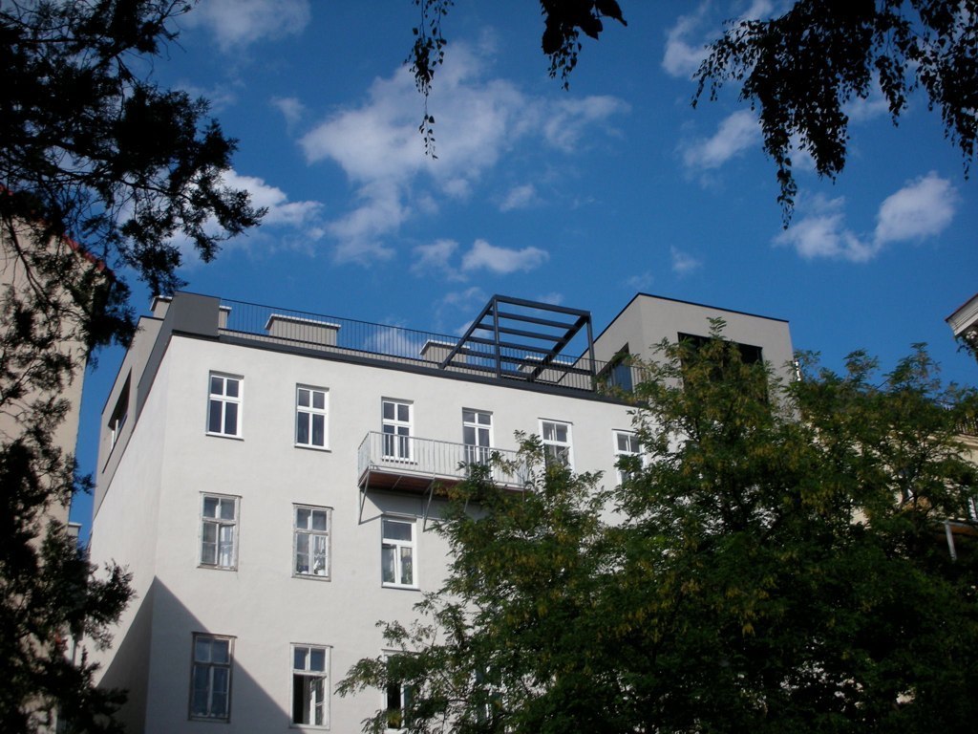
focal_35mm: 53
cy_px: 367
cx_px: 489
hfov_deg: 36.2
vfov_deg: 27.5
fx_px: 1497
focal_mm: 8.8
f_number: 9.9
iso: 66
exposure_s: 1/146
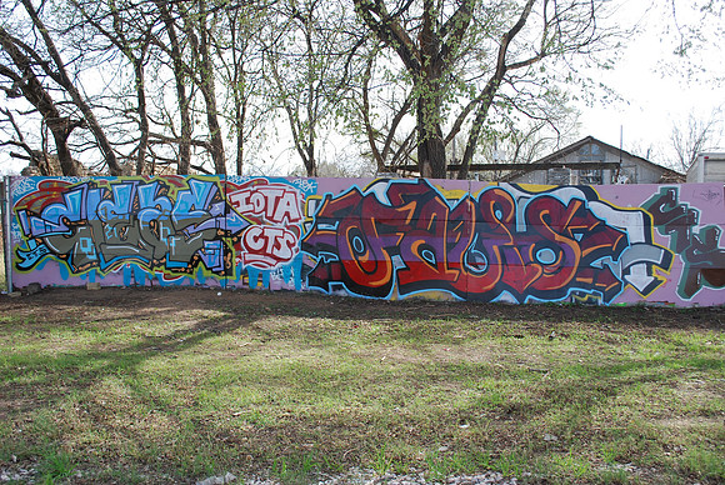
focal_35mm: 33
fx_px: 665
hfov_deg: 57.2
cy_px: 242
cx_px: 362
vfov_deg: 40.1
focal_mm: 22
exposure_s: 1/160
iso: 100
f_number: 6.3
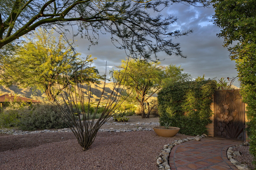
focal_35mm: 27
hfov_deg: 67.2
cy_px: 99
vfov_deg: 47.7
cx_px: 112
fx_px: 192
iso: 100
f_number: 9
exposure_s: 1/30
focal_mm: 21
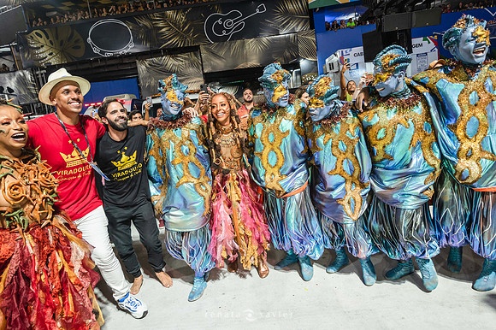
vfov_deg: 58.3
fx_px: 296
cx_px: 248
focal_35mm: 22
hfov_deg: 79.9
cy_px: 165
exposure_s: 1/250
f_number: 4
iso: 2500
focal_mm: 21.5
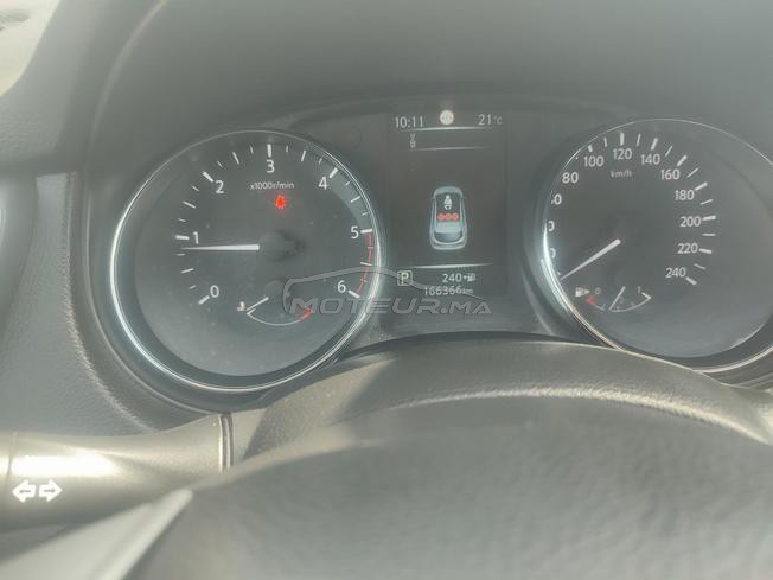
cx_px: 386
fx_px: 536
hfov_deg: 71.6
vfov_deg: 56.8
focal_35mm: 24
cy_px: 290
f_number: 1.89
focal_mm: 5.89
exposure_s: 1/50
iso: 72
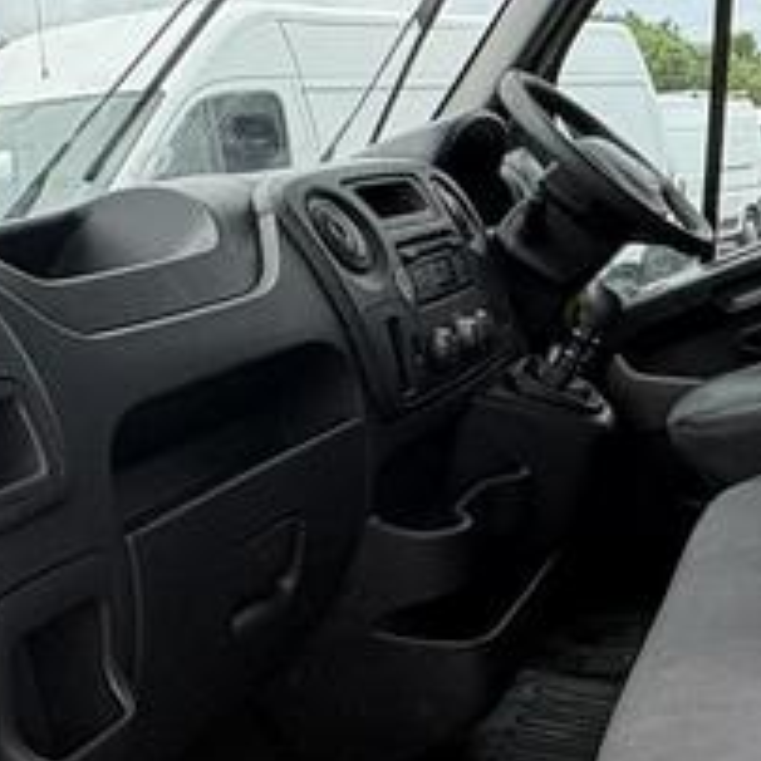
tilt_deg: -7.6
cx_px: 848
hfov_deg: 28.2
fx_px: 1368
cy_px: 475
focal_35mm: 55
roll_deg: -1.3
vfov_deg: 31.0
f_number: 2.2
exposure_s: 1/257
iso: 64
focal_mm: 2.22
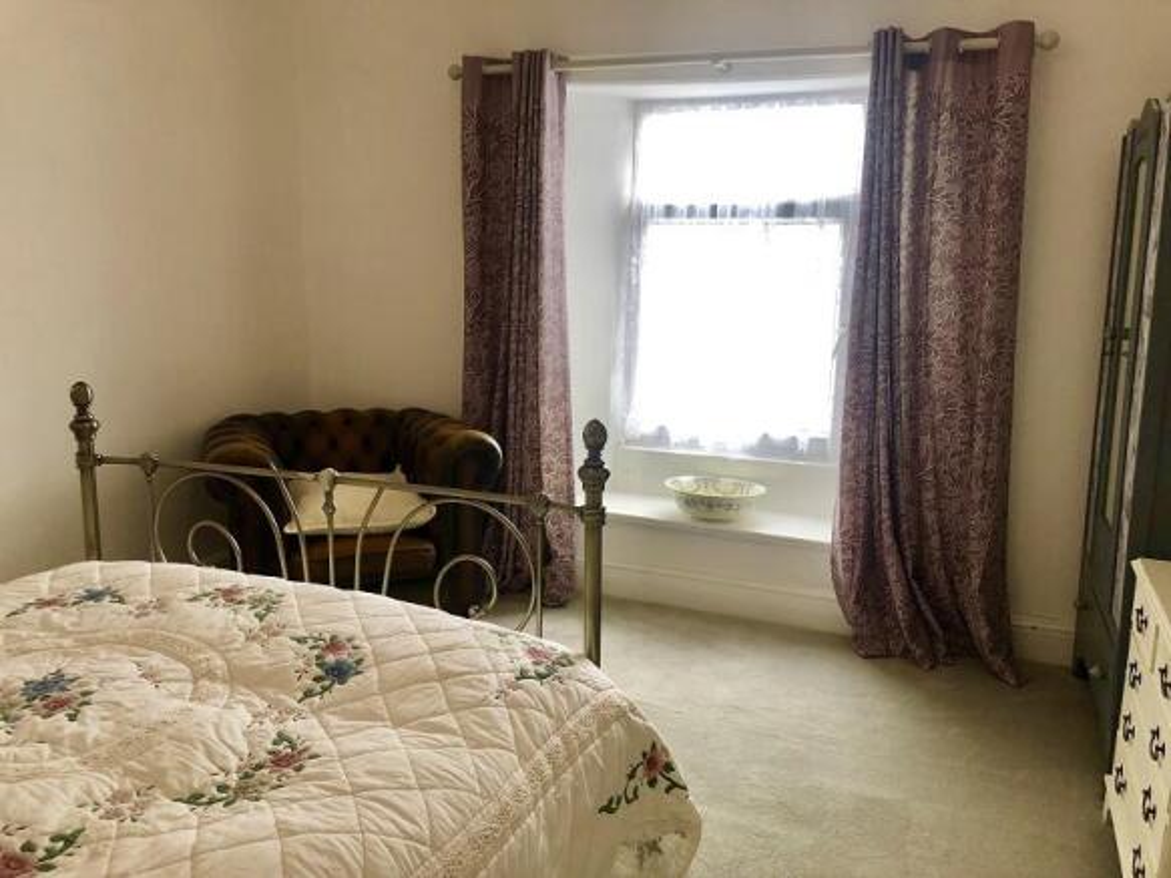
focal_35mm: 28
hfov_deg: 63.5
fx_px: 947
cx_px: 586
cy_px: 439
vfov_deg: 49.7
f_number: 1.8
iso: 25
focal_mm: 3.99
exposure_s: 1/50
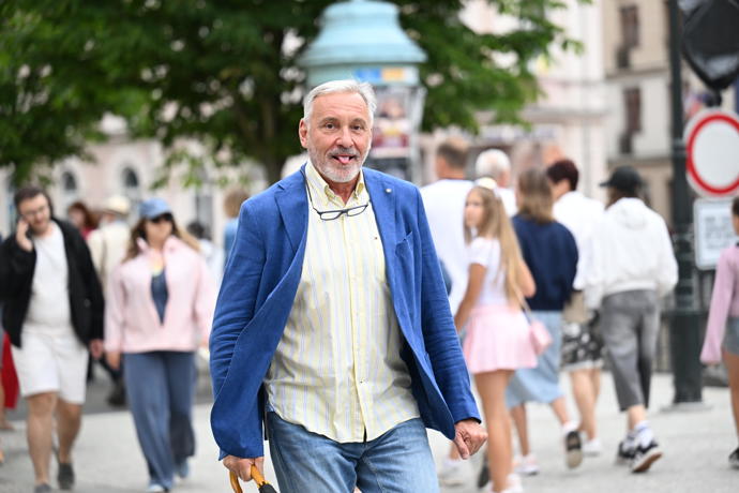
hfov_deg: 17.8
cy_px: 246
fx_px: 2361
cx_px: 370
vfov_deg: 11.9
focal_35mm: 115
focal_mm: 115
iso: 1250
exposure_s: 1/4000
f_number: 2.8
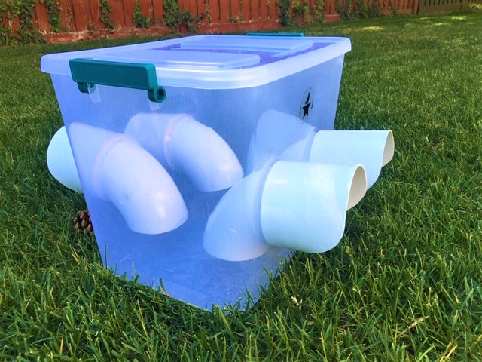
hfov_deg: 61.7
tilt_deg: -23.2
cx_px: 241
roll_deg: +1.2
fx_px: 404
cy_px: 181
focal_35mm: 29
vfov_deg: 48.2
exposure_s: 1/191
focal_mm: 4.15
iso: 25
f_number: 2.2
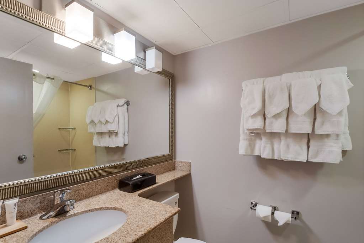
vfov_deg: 77.3
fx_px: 152
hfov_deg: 100.4
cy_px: 122
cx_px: 182
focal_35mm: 15
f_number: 8
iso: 400
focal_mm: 10
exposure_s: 1/3
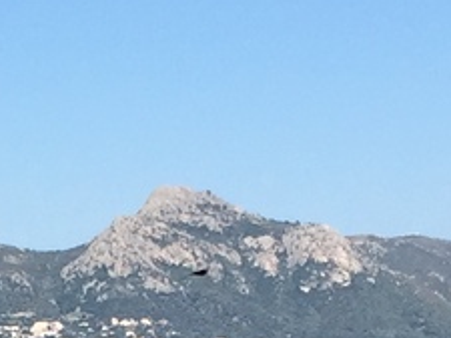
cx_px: 10
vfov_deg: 6.9
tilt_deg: -6.9
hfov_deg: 9.5
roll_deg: -0.2
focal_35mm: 206
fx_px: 2685
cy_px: 744
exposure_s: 1/1721
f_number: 2.2
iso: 32
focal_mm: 4.15
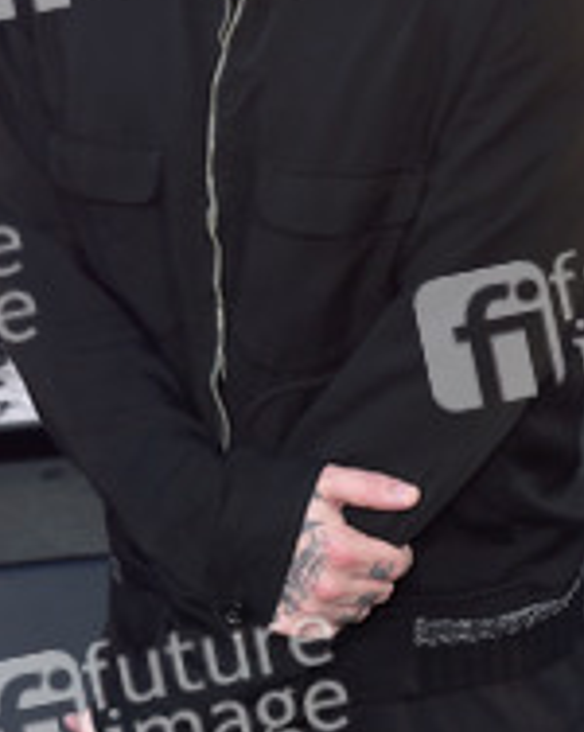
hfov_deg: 11.0
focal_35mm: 140
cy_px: 125
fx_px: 3030
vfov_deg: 13.7
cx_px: 263
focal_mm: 70
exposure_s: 1/320
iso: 500
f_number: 6.3
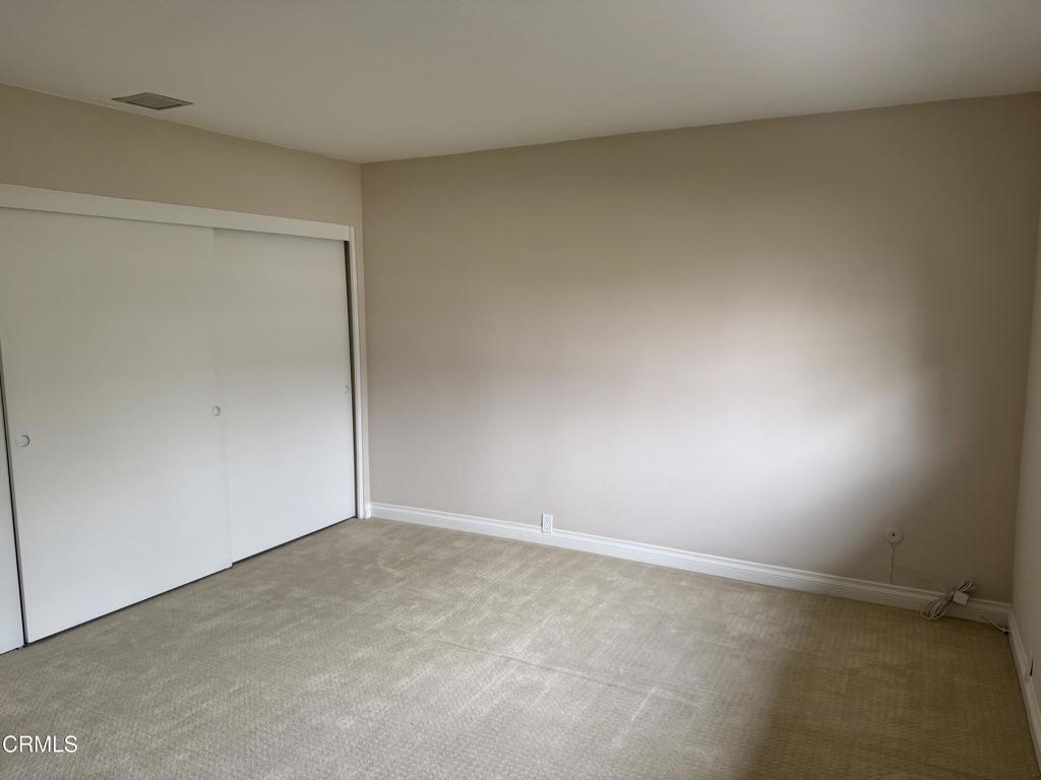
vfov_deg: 56.8
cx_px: 520
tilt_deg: -7.6
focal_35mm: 24
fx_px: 722
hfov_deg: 71.6
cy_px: 390
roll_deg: +0.1
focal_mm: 6.76
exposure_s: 1/120
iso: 160
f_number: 1.78
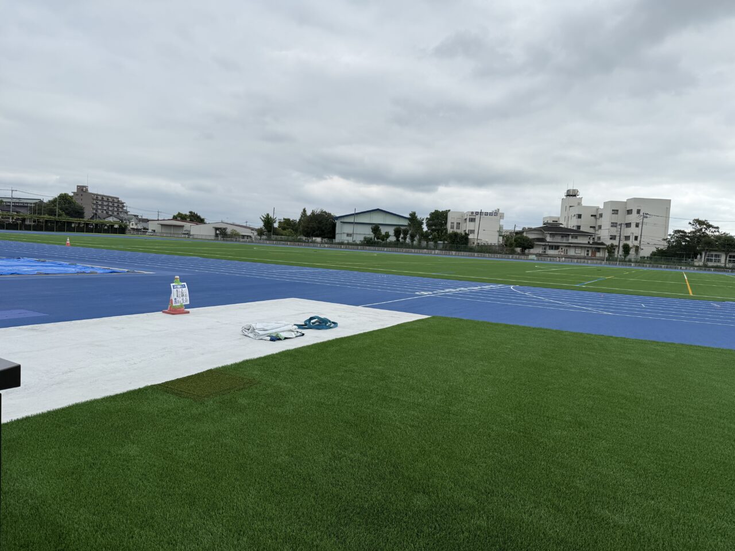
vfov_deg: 56.8
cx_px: 368
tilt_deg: -3.5
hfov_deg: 71.6
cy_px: 276
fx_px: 510
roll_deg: -3.6
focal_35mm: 24
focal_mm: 6.76
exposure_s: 1/1493
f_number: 1.78
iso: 80
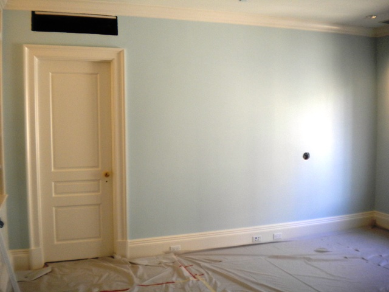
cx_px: 194
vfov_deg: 40.7
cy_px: 146
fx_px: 393
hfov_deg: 52.6
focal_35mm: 35
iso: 232
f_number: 3.1
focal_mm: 6.3
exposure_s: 1/58.8
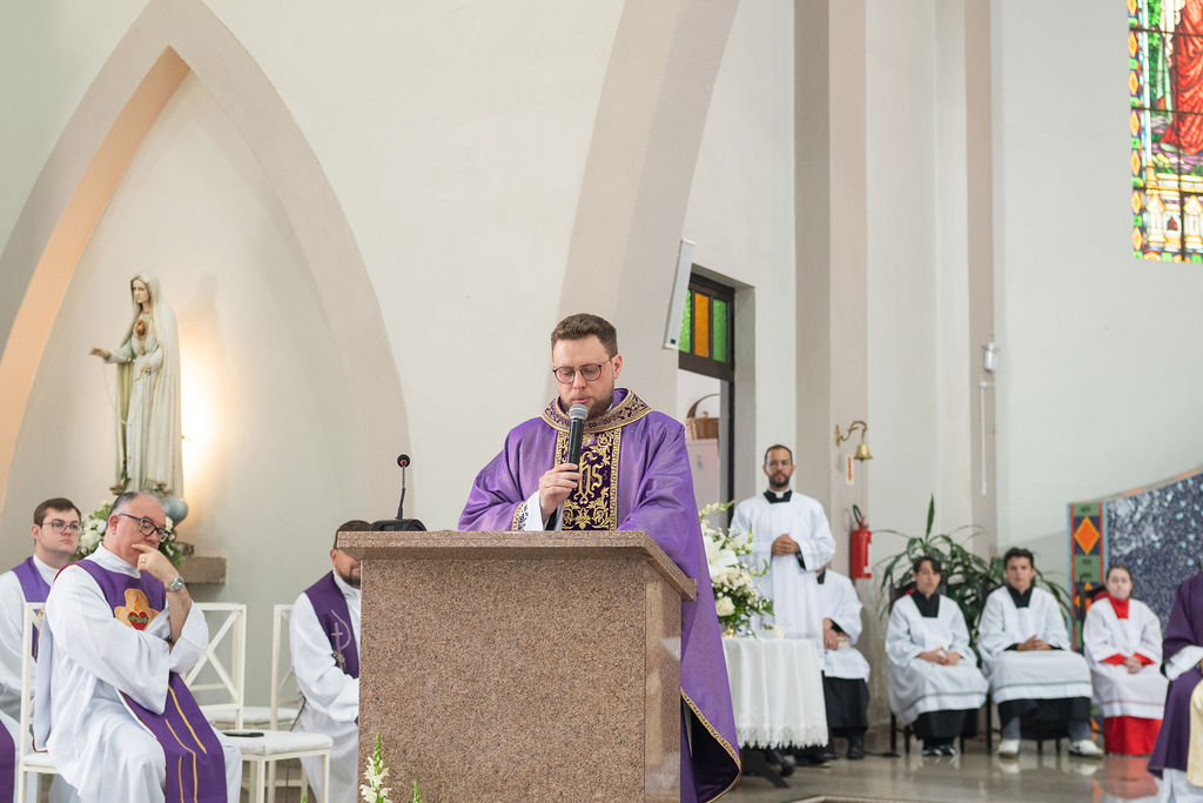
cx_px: 602
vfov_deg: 25.6
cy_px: 402
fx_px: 1763
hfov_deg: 37.7
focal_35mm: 53
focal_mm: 35
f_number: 2.8
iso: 800
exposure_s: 1/160
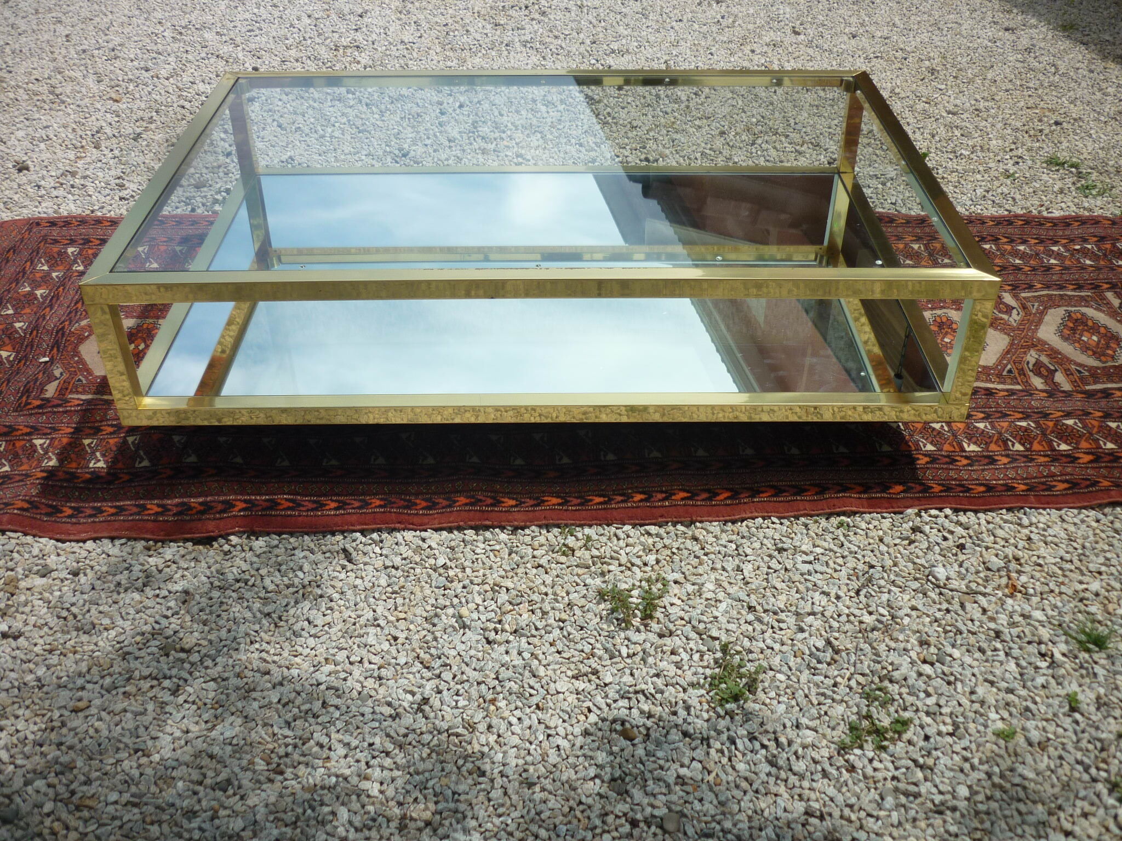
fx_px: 1070
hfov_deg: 55.4
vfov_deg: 42.9
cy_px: 420
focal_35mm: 33
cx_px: 561
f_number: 8
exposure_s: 1/160
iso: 80
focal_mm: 5.5
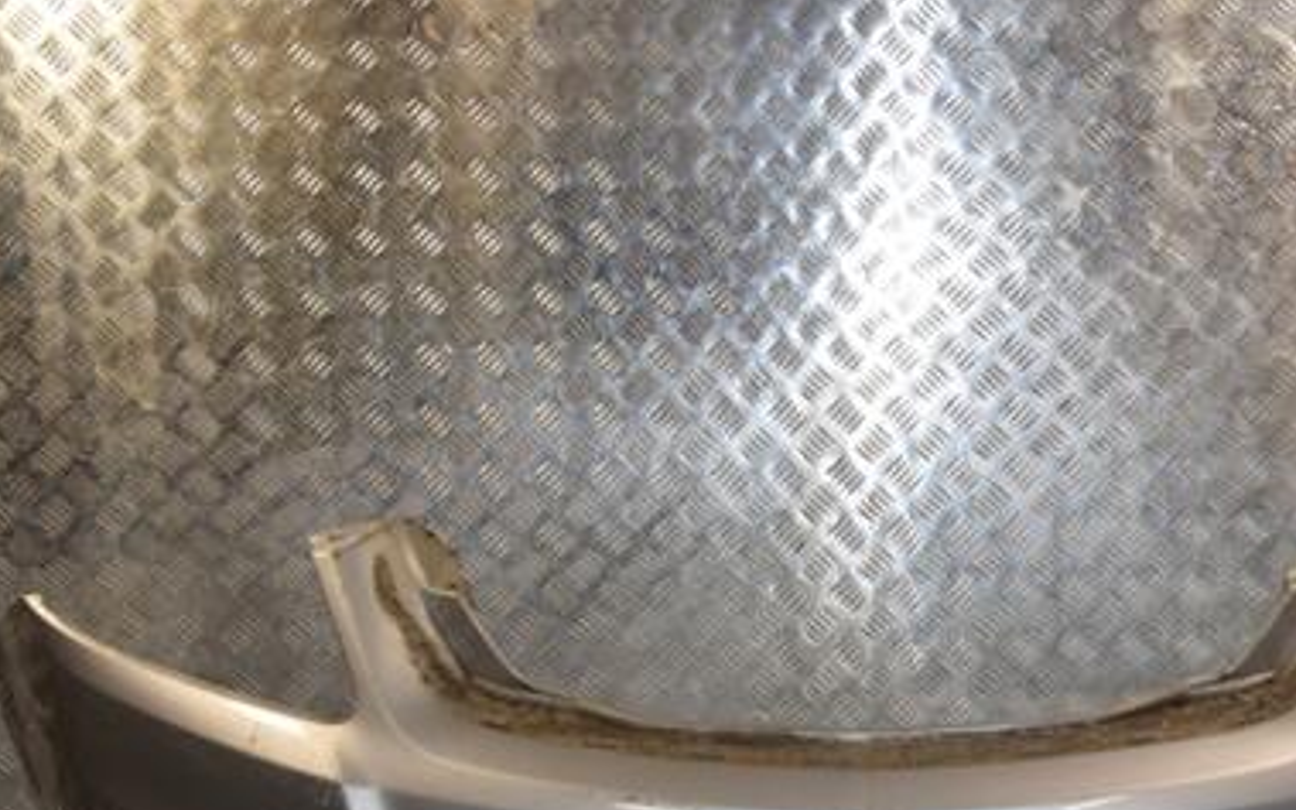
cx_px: 903
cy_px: 561
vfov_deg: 20.5
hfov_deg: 32.1
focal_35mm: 63
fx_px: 2226
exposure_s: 1/200
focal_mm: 26
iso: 800
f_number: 8
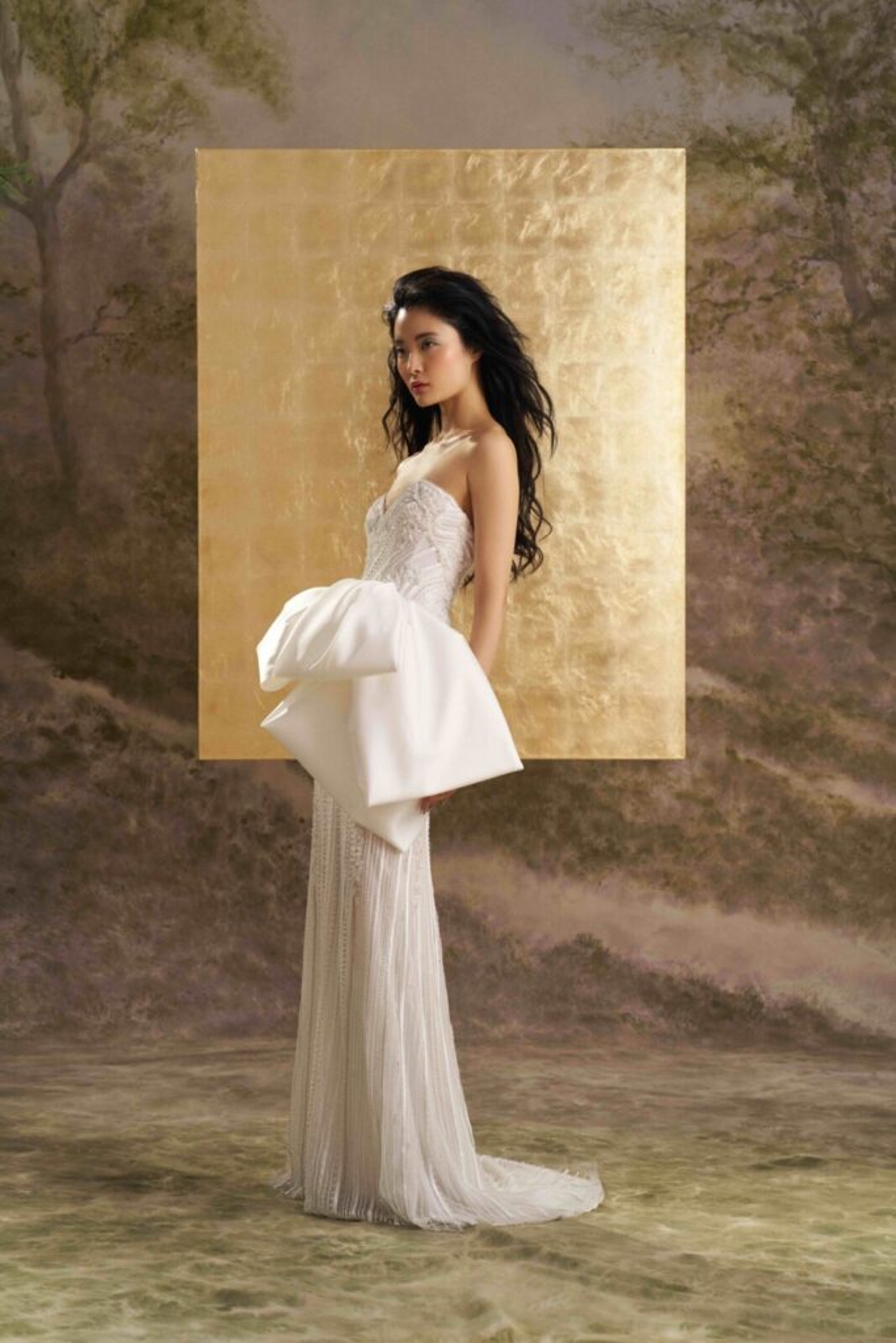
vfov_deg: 28.8
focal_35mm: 70
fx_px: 2612
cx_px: 448
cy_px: 672
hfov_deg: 19.5
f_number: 5
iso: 800
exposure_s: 1/160
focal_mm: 70
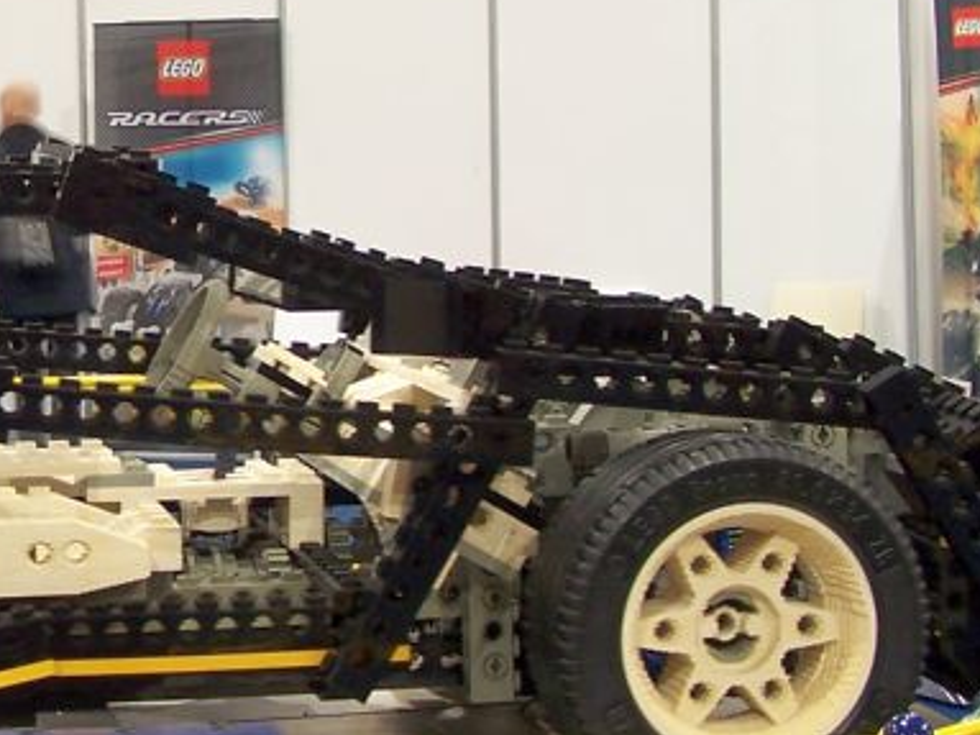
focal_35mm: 107
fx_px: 3028
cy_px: 248
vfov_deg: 13.8
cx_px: 13
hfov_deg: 18.0
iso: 80
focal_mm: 6.7
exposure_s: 1/2
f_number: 2.8
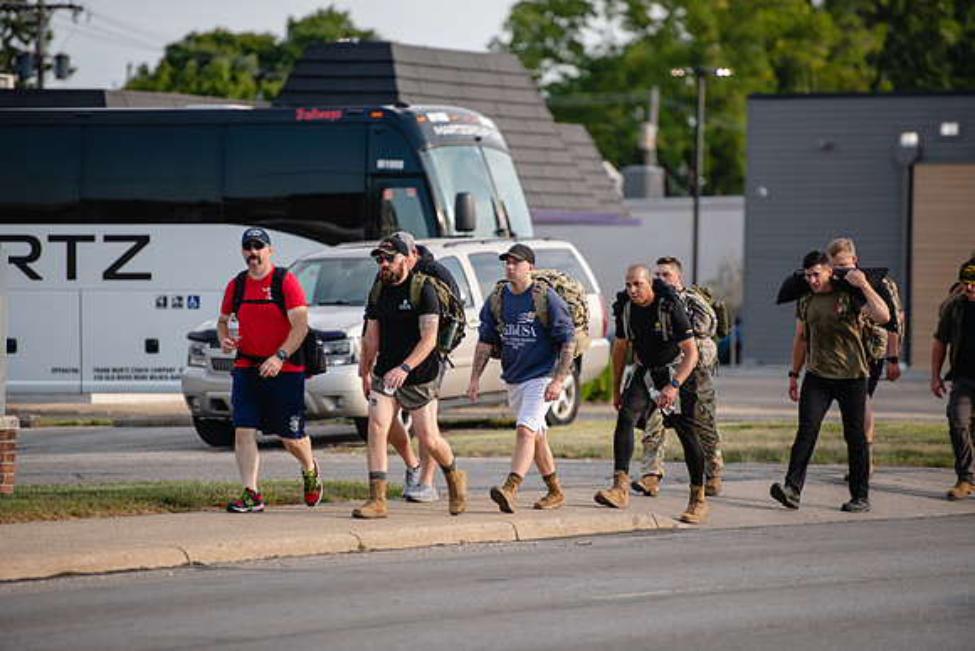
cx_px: 488
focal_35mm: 200
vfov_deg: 6.9
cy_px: 326
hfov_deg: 10.3
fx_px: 5418
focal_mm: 200
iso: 80
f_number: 3.2
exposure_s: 1/640
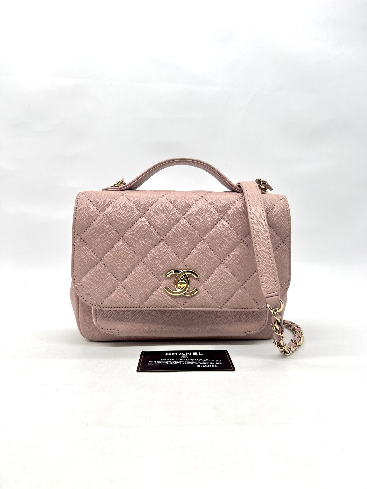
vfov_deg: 67.3
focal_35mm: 26
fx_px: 368
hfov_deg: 53.1
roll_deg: -0.2
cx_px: 184
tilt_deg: -2.6
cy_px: 244
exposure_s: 1/126
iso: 32
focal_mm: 5.7
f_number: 1.5
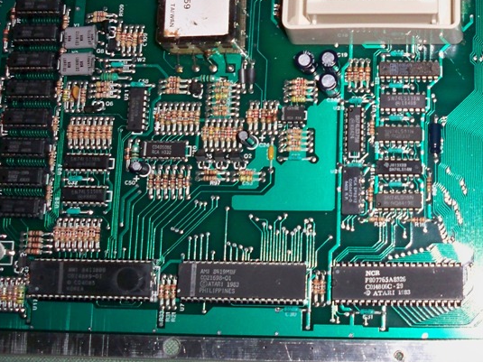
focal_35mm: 67
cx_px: 404
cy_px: 88
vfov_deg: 21.7
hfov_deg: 28.2
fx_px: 935
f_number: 3.1
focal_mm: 6.3
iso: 200
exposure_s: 1/60
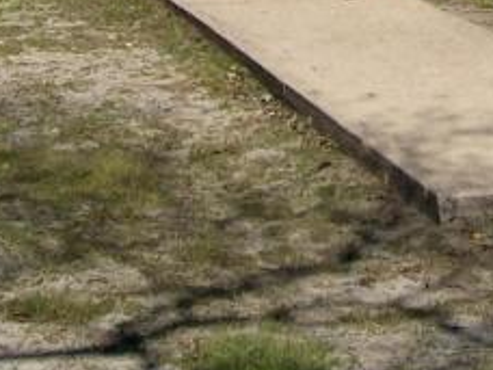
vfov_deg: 8.6
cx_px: 436
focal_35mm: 162
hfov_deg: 12.1
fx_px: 2307
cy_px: -405
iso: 80
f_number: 4.8
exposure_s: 1/1377
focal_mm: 6
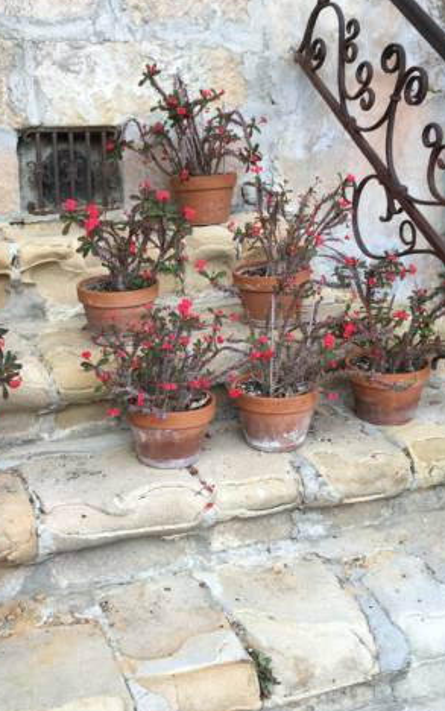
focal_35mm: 42
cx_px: 175
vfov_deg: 47.2
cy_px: 357
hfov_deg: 30.5
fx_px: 814
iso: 25
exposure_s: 1/262
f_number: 2.2
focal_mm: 4.15
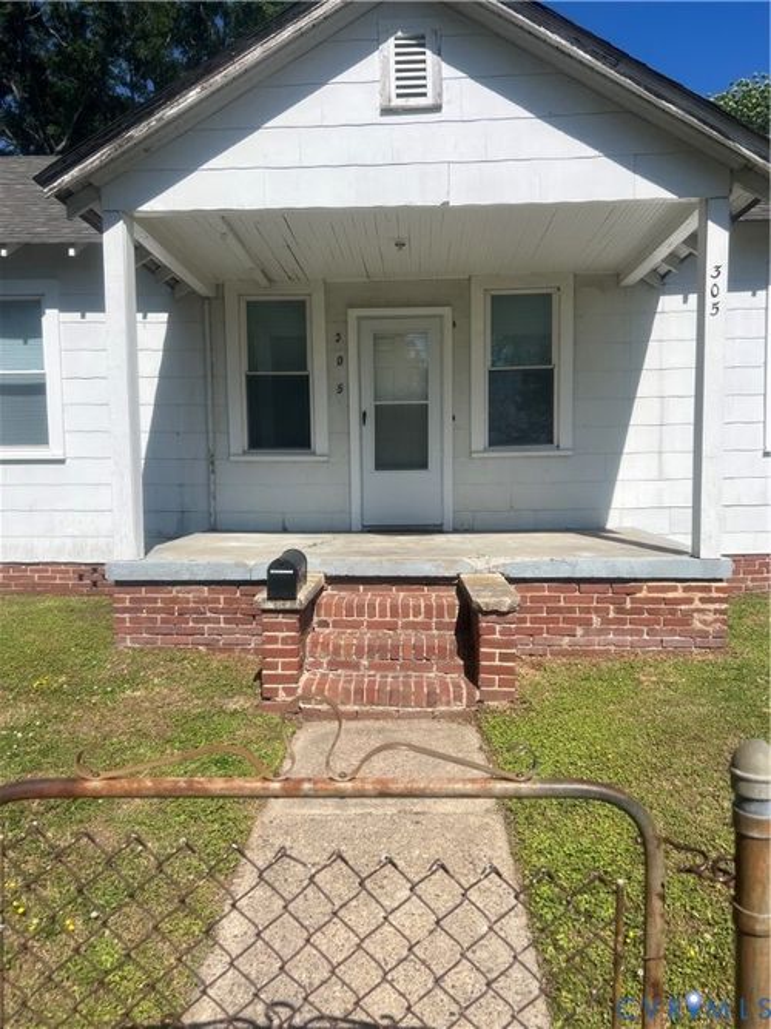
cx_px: 386
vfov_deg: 67.3
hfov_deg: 53.0
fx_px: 772
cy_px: 514
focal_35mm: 26
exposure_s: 1/6579
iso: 50
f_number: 1.5
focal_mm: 5.7
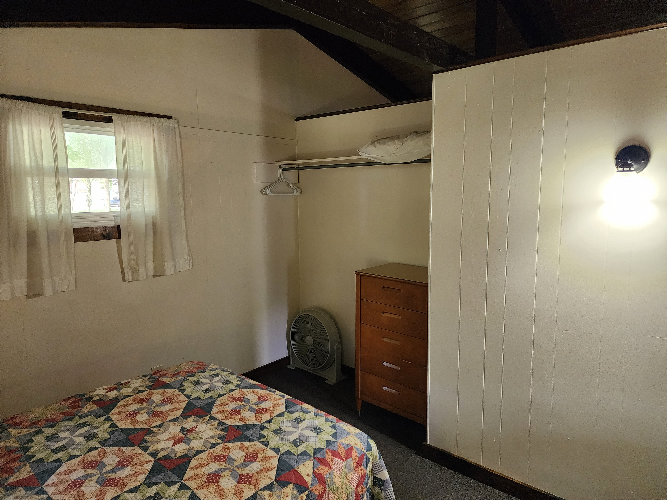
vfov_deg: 58.9
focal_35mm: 23
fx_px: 443
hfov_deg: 73.9
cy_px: 250
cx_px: 334
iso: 640
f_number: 1.8
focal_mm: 6.4
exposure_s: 1/120
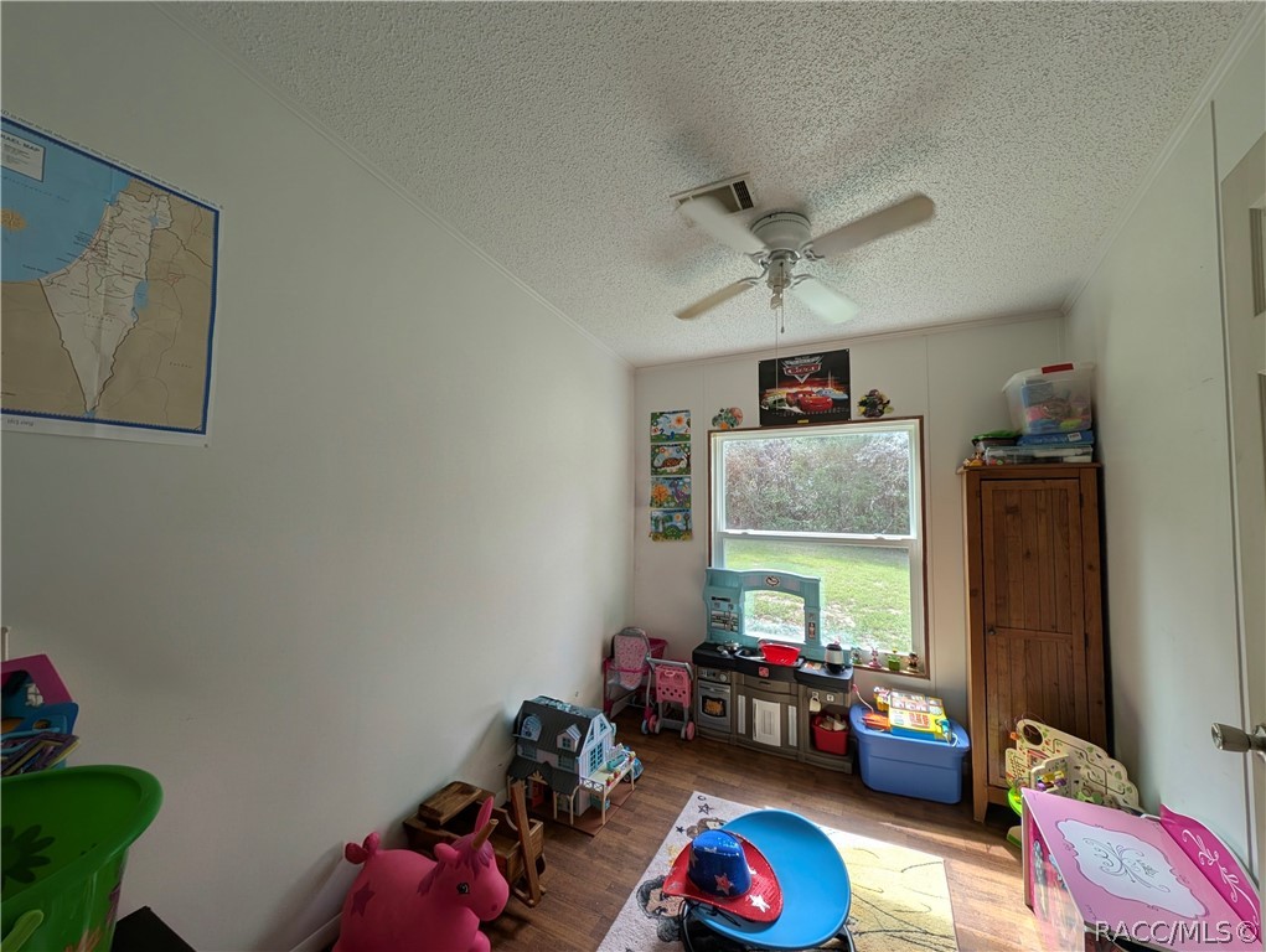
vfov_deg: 94.6
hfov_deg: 110.5
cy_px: 476
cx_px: 633
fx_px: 439
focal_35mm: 12
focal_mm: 2.23
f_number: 1.95
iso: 36
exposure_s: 1/123
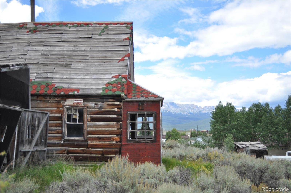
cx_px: 146
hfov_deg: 46.5
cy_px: 96
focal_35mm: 42
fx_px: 339
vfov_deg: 31.8
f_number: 6.3
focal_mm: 28
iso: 400
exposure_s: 1/1600
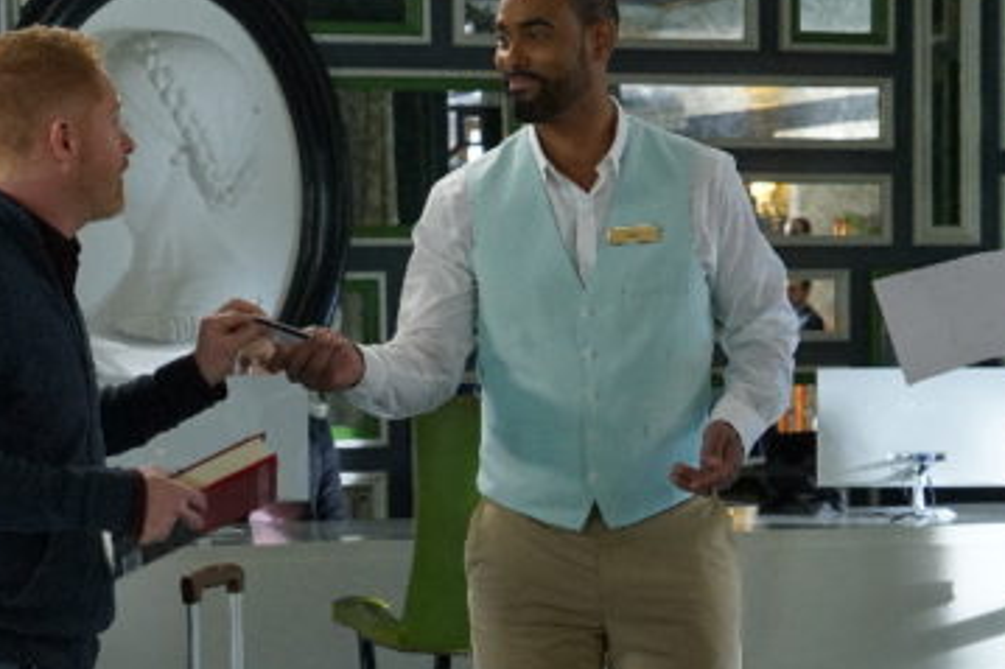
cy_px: 596
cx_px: 635
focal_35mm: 116
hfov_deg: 17.6
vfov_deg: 11.7
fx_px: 3237
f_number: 6.3
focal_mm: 57
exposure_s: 1/160
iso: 4000
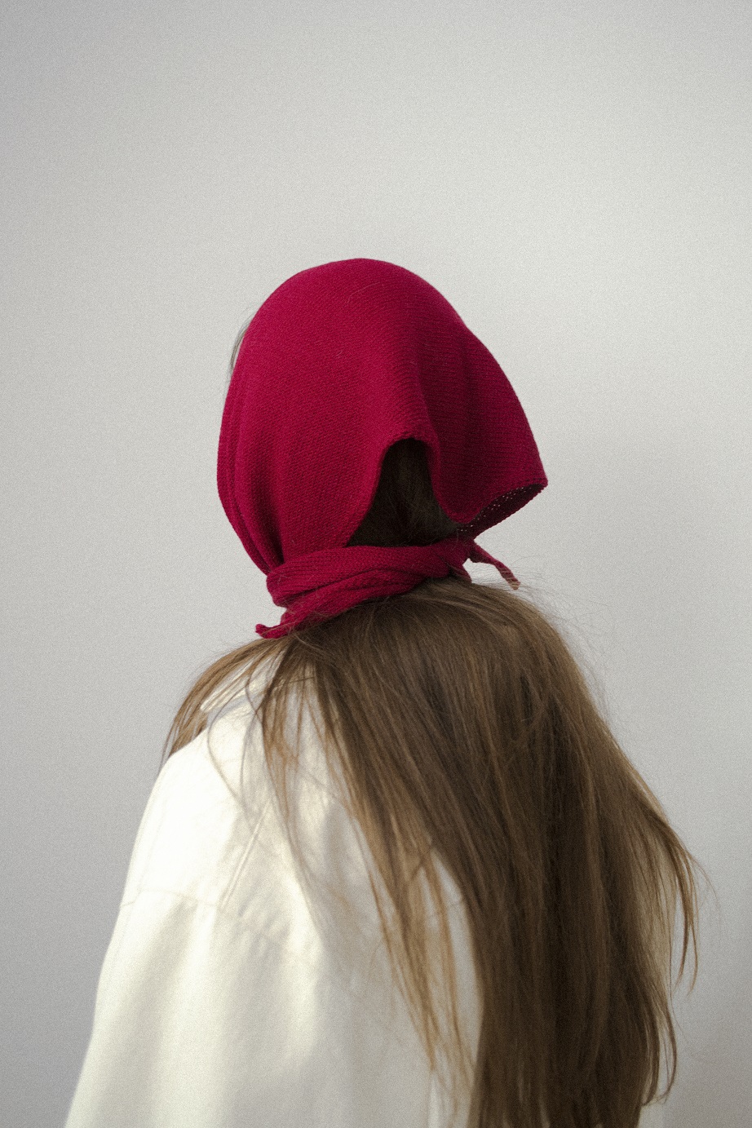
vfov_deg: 53.1
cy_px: 564
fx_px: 1128
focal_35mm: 36
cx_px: 376
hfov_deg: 36.9
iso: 100
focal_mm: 24
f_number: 4.5
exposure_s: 1/50
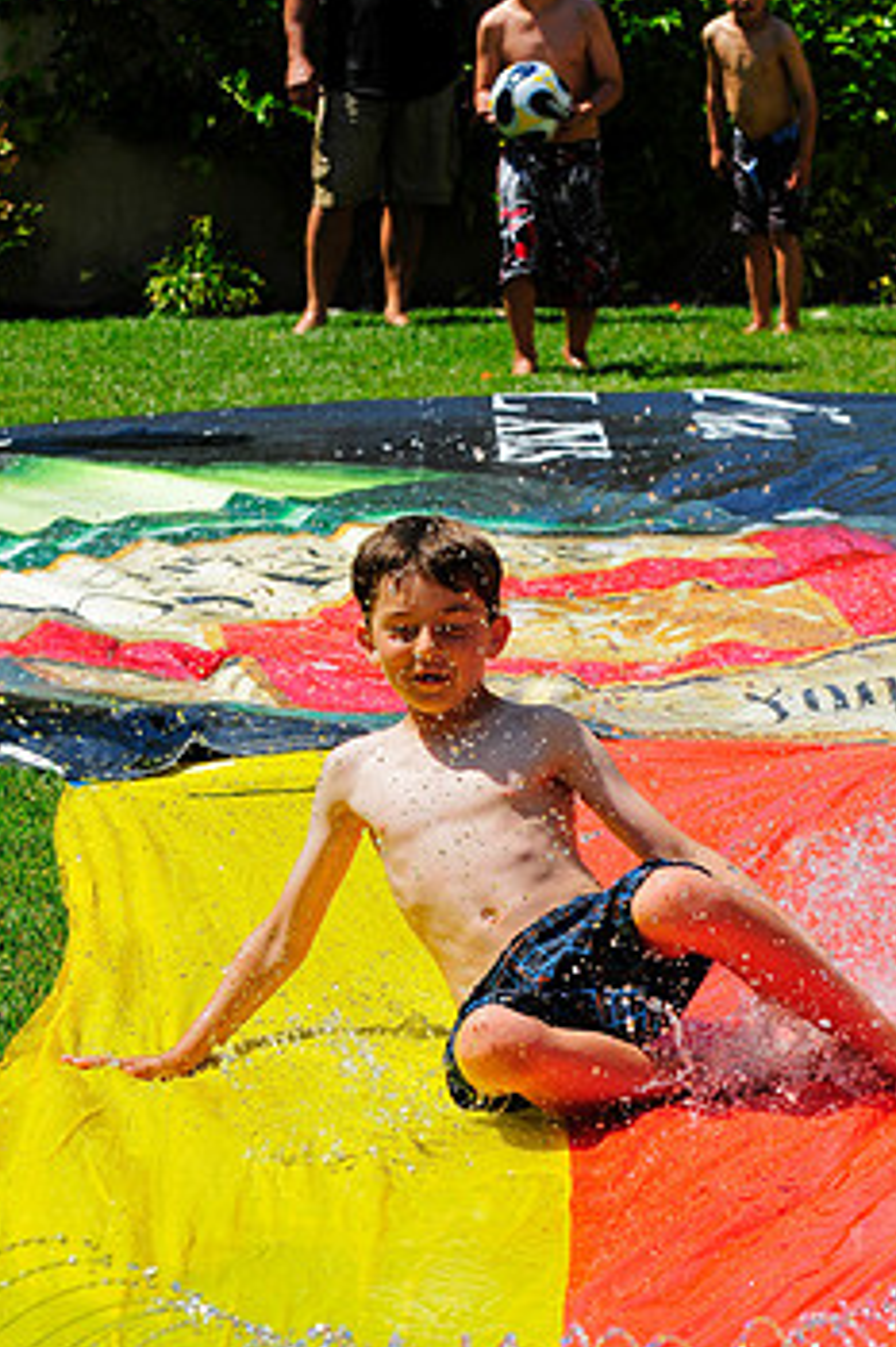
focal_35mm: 135
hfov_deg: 10.1
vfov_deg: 15.2
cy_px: 804
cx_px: 563
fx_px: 5045
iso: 200
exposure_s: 1/640
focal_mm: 70
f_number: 6.3
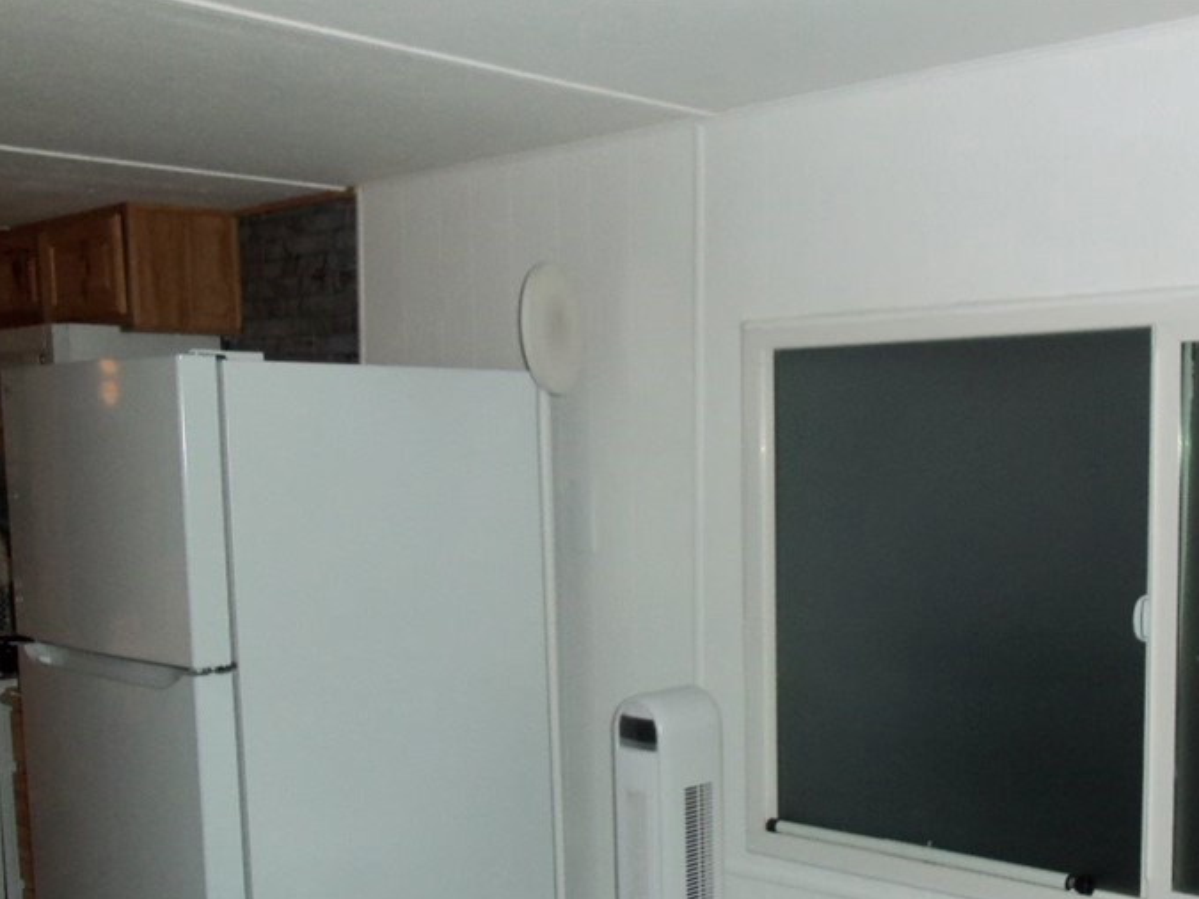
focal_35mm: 44
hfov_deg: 41.9
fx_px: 1524
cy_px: 675
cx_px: 865
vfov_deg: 32.2
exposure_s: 1/30
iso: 100
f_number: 3.4
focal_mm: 5.2
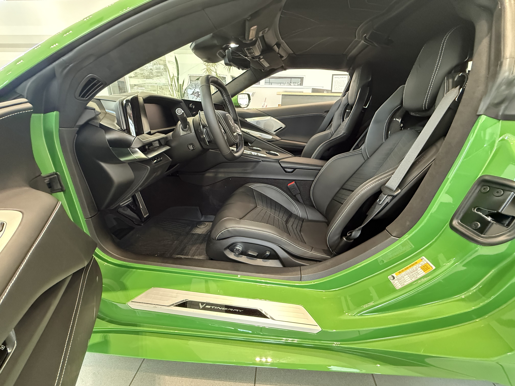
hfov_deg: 102.1
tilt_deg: -22.5
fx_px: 208
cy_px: 193
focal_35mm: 14
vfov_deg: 85.7
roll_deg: -1.3
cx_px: 258
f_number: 2.2
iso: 800
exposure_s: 1/60
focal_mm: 2.22
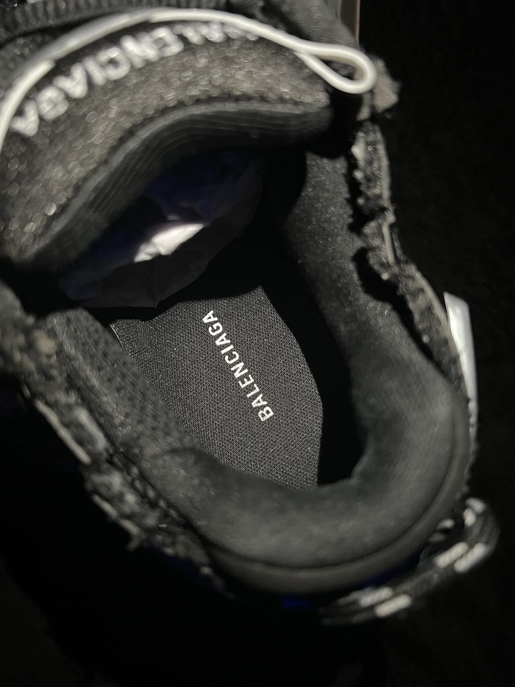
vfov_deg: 67.3
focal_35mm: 26
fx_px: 516
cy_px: 344
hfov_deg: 53.1
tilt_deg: -85.0
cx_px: 258
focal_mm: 5.7
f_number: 1.5
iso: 1000
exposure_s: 1/30
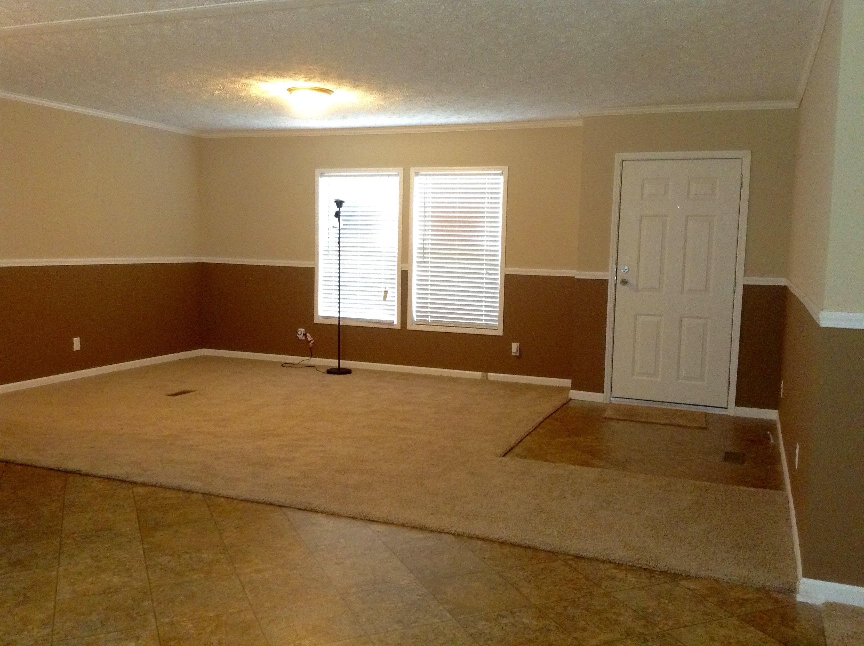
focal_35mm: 33
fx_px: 822
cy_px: 323
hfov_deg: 55.4
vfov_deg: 42.8
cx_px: 432
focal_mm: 3.3
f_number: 2.4
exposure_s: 1/24
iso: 250
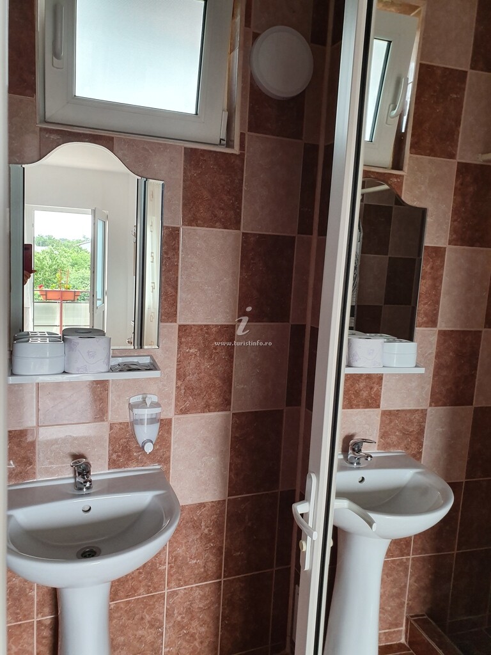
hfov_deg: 53.1
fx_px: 492
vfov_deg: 67.3
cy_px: 328
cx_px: 246
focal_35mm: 26
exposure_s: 1/120
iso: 125
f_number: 2.4
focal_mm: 4.32
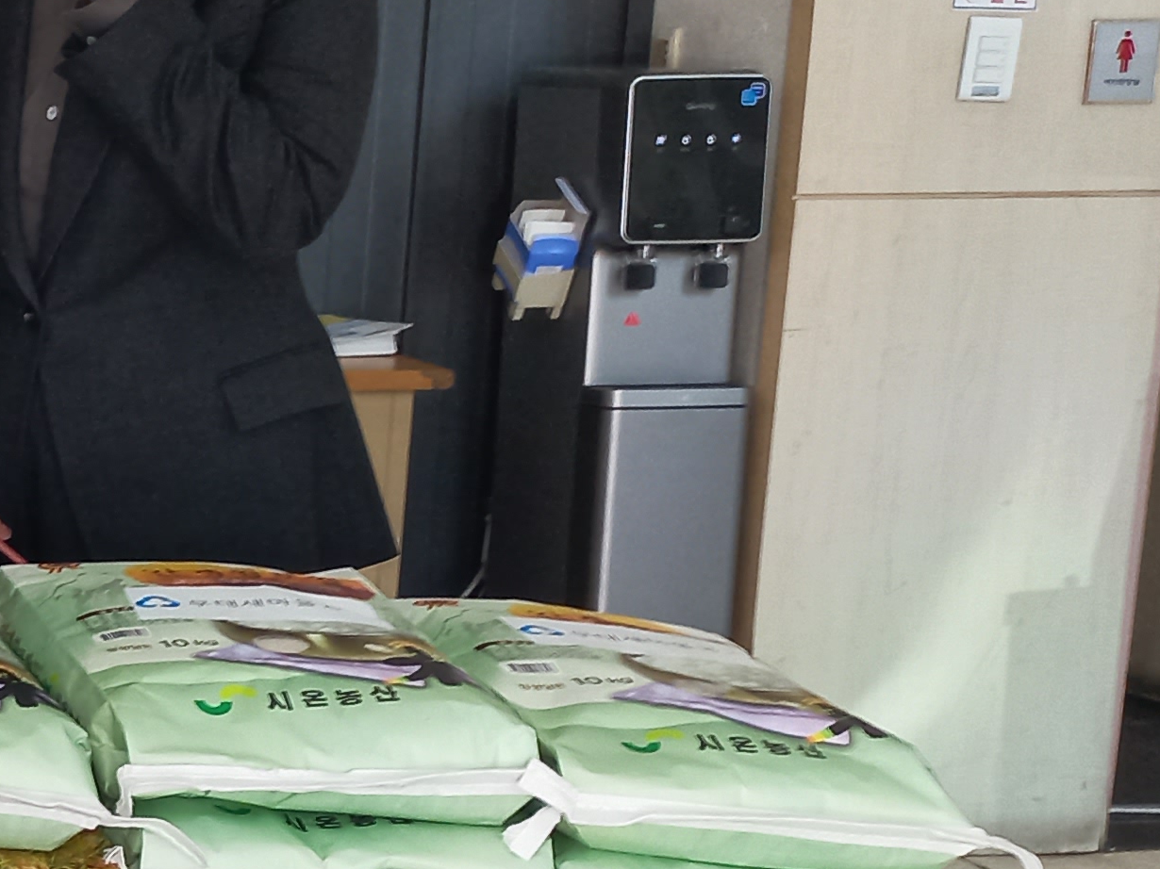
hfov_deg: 17.9
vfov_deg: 15.6
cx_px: -723
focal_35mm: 94
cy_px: 691
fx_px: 3149
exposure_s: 1/60
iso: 64
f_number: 1.8
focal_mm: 4.6
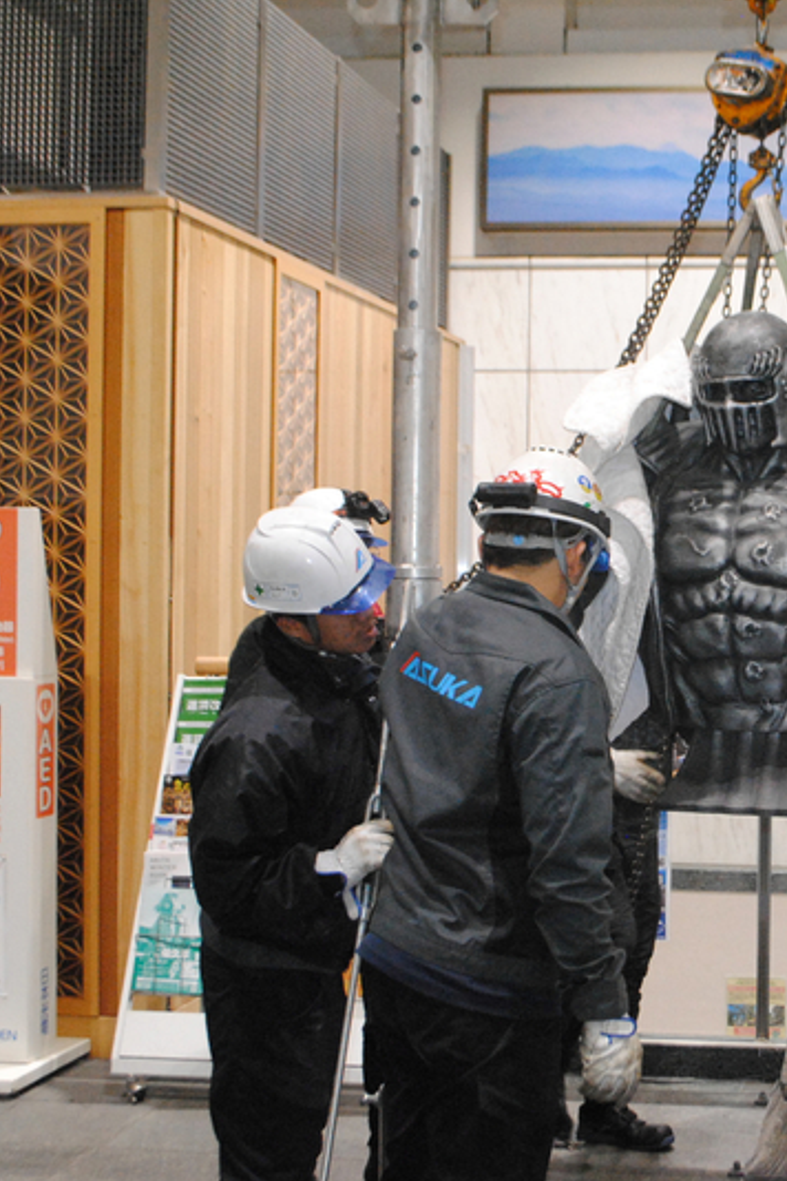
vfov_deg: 36.9
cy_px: 592
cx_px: 756
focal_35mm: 54
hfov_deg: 24.1
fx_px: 1771
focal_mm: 24
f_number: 5.6
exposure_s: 1/80
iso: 1600
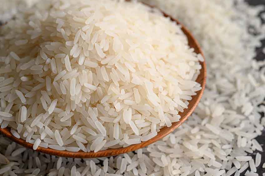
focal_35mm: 85
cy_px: 78
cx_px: 122
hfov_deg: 23.9
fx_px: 625
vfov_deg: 16.0
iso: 100
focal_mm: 60
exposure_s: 1/125
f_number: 8
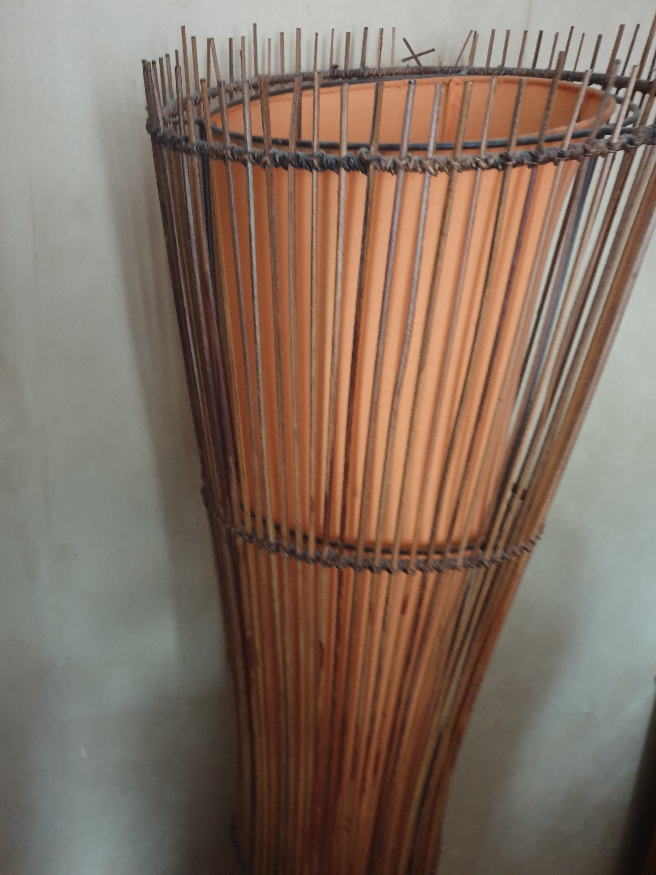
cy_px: 438
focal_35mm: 26
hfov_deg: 53.1
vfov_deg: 67.3
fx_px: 657
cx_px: 328
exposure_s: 1/10
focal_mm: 4.3
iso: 250
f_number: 1.5
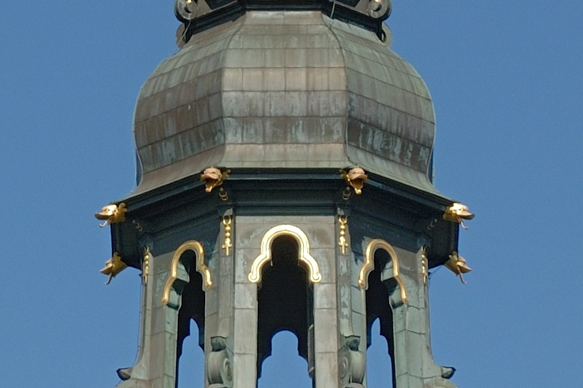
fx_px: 6965
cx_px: 252
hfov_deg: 4.8
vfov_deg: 3.2
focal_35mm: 430
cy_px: 251
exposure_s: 1/250
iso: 100
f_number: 8
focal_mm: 65
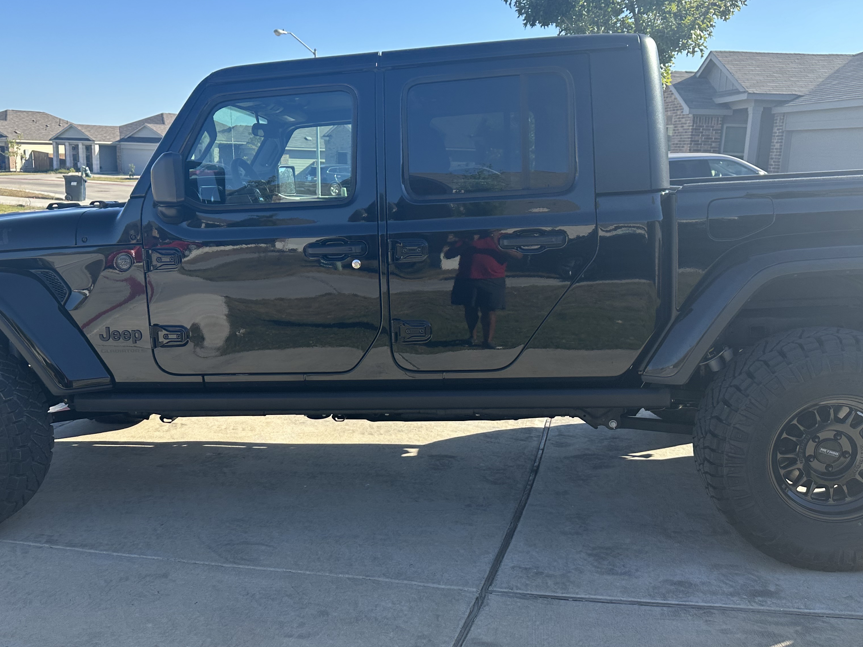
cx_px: 373
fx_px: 798
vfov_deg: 44.2
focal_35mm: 32
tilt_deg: -9.1
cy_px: 327
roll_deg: -4.2
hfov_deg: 56.6
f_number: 1.78
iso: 80
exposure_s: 1/1779
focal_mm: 6.86
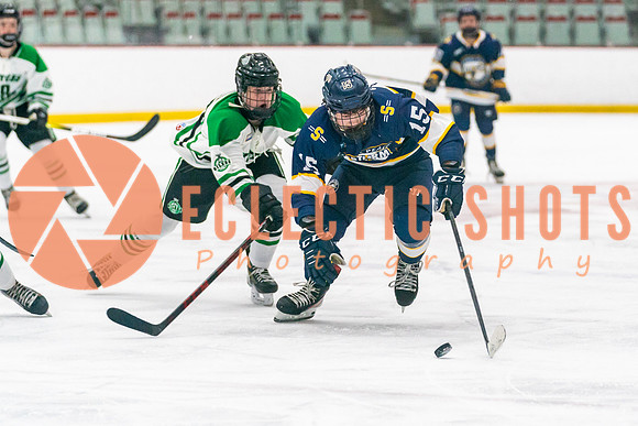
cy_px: 213
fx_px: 3629
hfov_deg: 10.0
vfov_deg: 6.7
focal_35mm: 205
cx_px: 356
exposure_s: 1/1600
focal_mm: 128
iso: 4000
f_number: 2.8
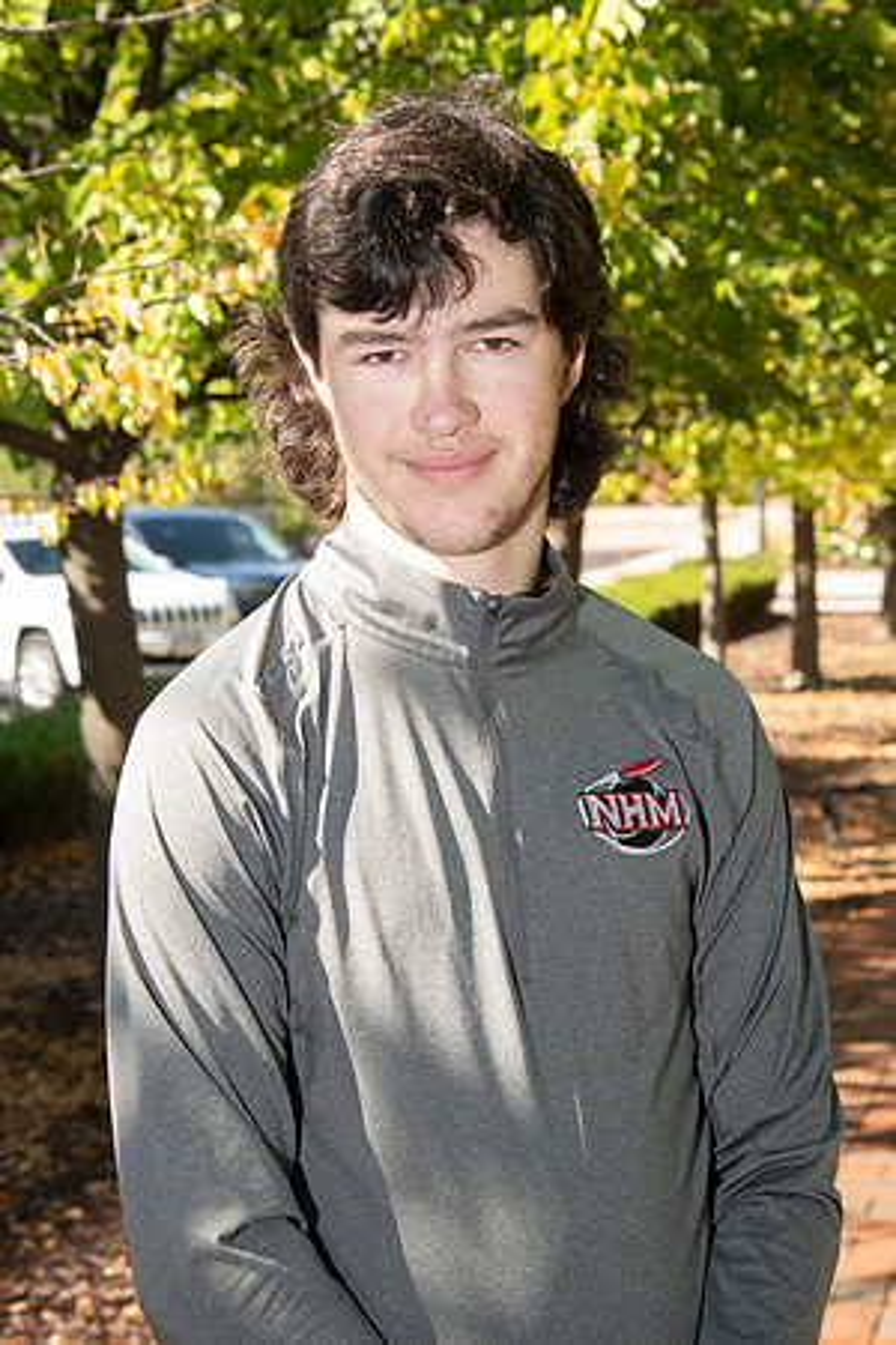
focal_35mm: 92
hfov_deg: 14.9
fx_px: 3434
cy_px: 672
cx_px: 448
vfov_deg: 22.1
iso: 800
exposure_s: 1/160
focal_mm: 92
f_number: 10
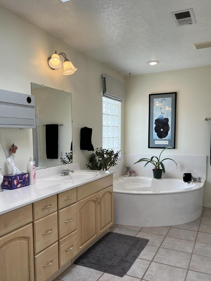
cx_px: 95
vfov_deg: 59.8
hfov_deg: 46.7
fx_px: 244
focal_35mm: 30
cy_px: 158
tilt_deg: -4.8
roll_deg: -0.3
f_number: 1.6
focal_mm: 5.1
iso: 64
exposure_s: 1/120
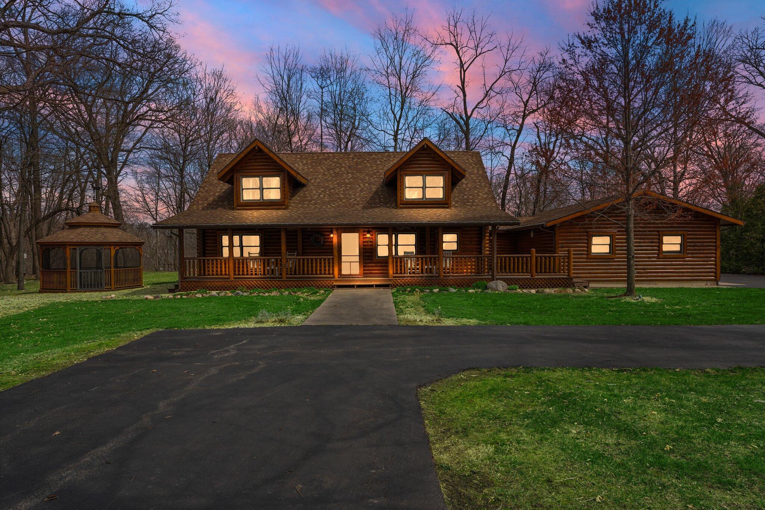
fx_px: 440
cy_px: 255
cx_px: 382
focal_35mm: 21
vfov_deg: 60.2
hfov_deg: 82.0
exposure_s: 1/100
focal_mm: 20.7
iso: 400
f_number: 9
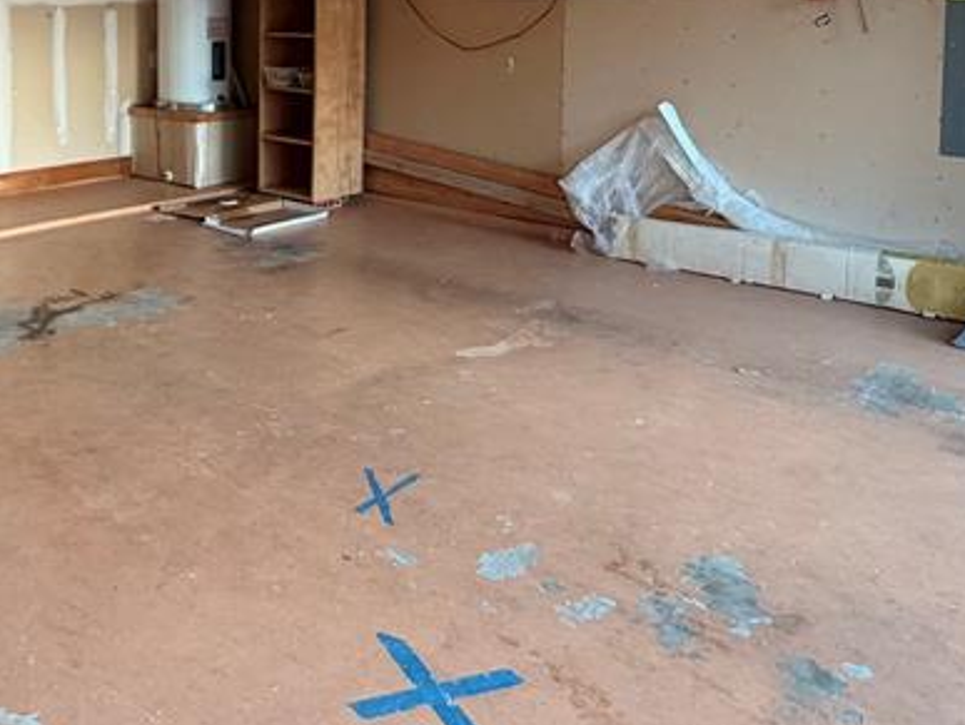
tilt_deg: -2.8
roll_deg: +0.8
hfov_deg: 48.1
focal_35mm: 37
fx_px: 1032
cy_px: 67
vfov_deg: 36.3
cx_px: 237
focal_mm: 2.22
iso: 320
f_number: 2.2
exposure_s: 1/107
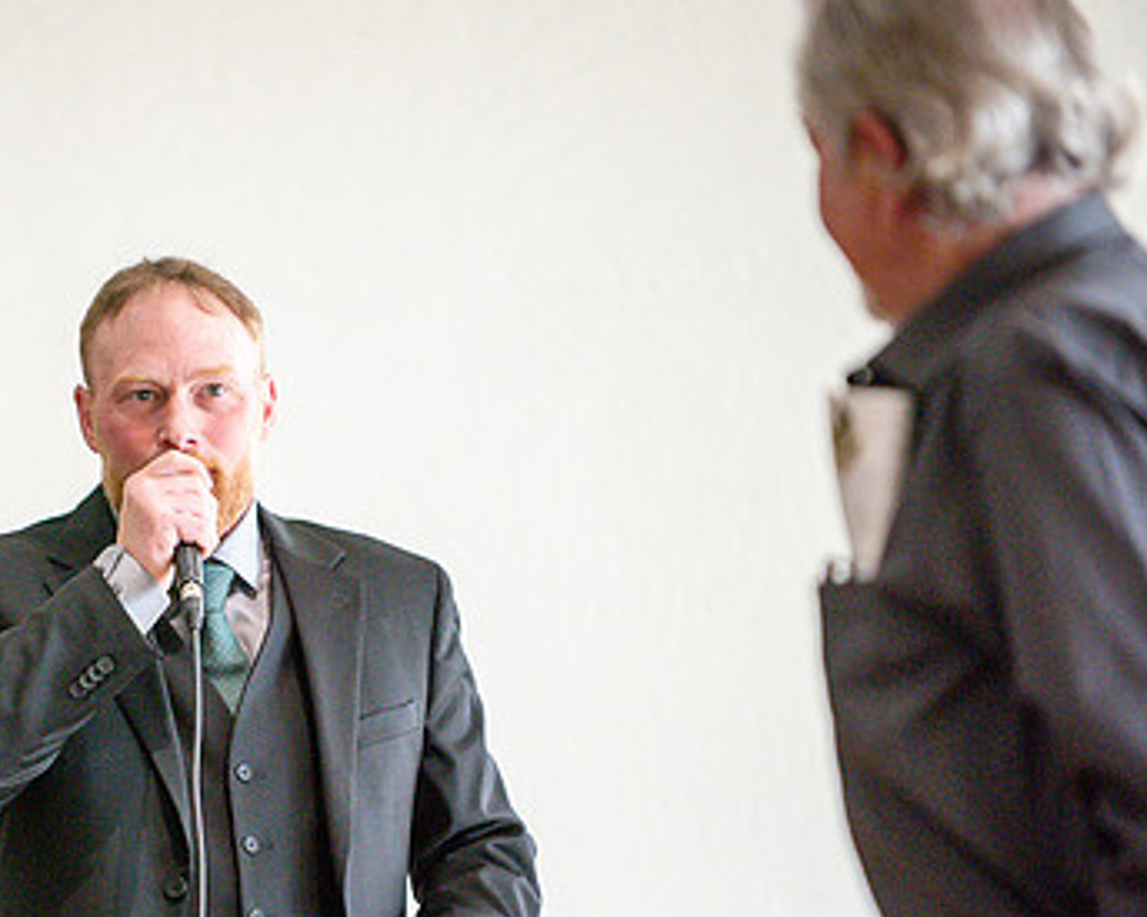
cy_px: 539
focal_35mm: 317
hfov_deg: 6.1
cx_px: 200
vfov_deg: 4.9
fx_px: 10758
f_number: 2.8
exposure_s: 1/320
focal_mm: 200
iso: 2000
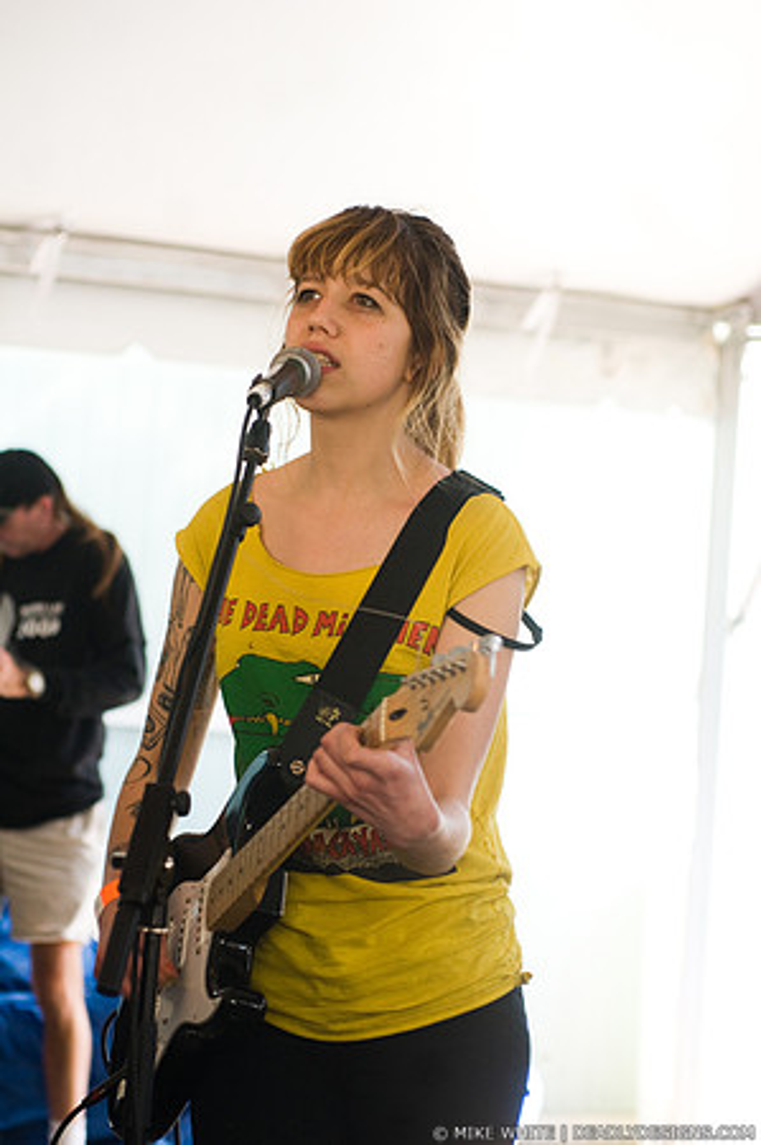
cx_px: 380
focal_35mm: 105
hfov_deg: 13.0
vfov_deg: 19.5
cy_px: 572
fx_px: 3337
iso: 400
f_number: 4
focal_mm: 70
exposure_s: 1/200
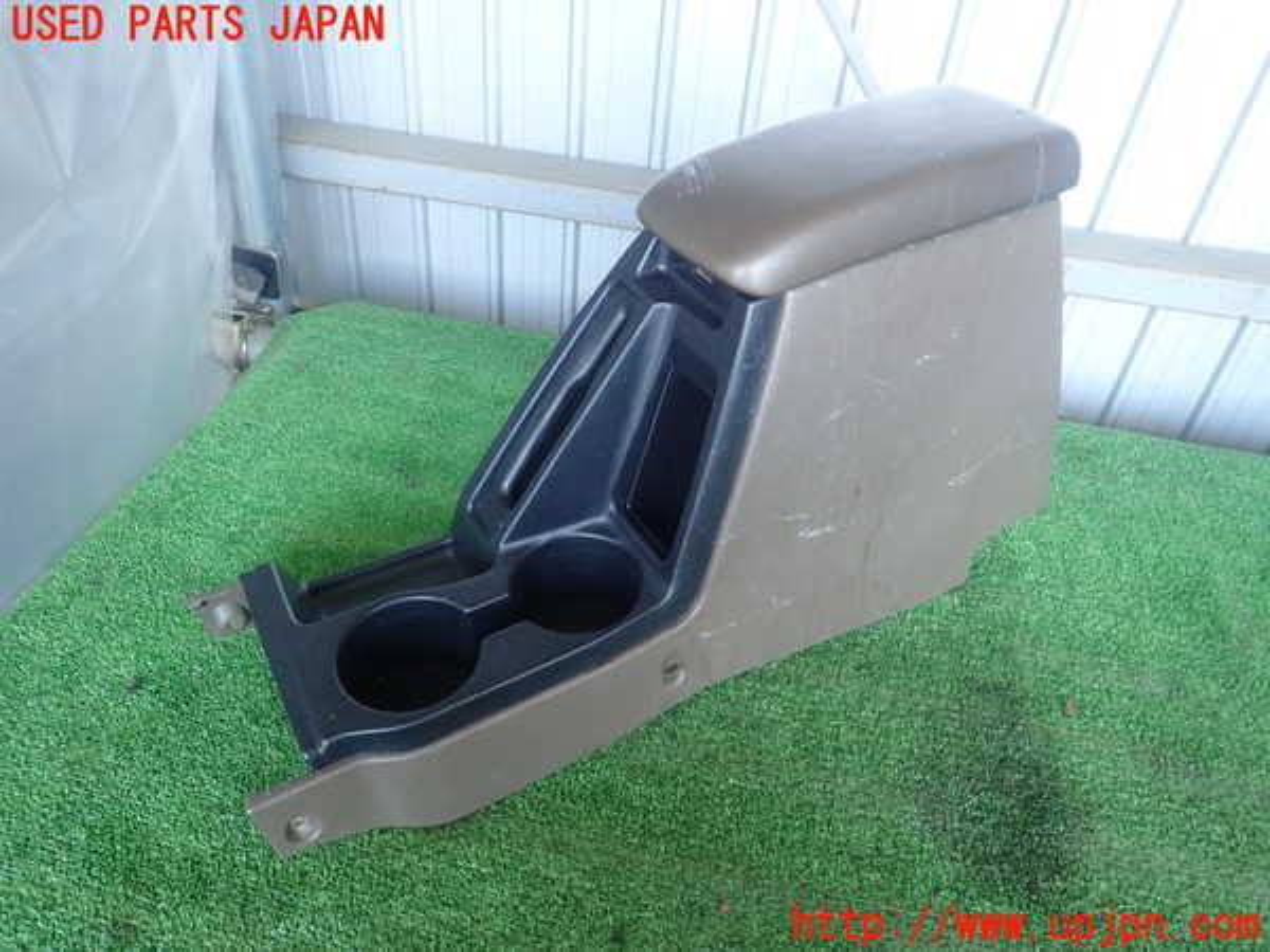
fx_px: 917
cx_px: 635
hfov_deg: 69.4
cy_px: 476
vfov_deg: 54.9
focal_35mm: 25
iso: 200
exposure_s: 1/40
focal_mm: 4.5
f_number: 2
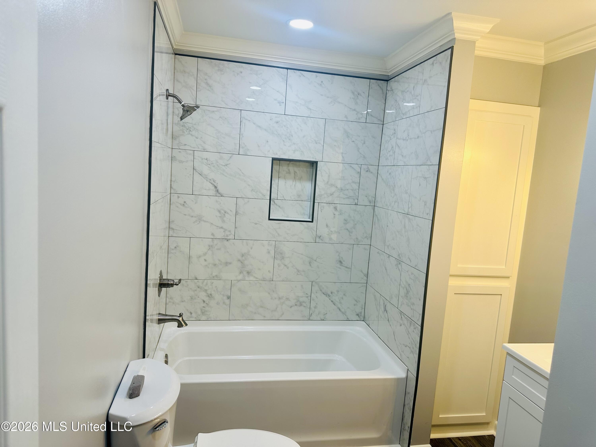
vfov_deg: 56.8
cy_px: 224
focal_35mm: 24
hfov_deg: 71.6
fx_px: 413
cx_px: 298
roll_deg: -4.0
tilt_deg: -6.4
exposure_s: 1/120
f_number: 1.78
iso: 64
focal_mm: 6.86
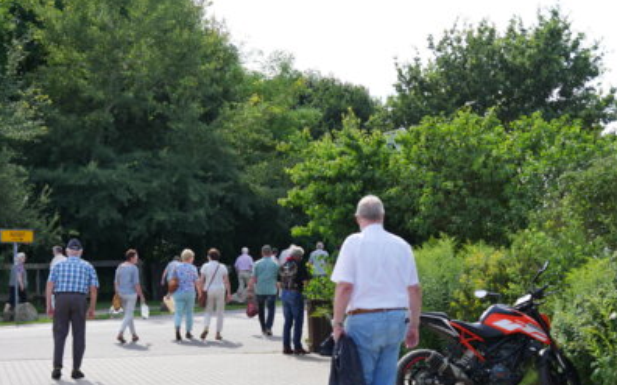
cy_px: 229
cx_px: 310
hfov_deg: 23.1
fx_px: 1513
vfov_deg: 14.5
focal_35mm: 90
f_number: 7.1
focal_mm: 42
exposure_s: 1/250
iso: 200
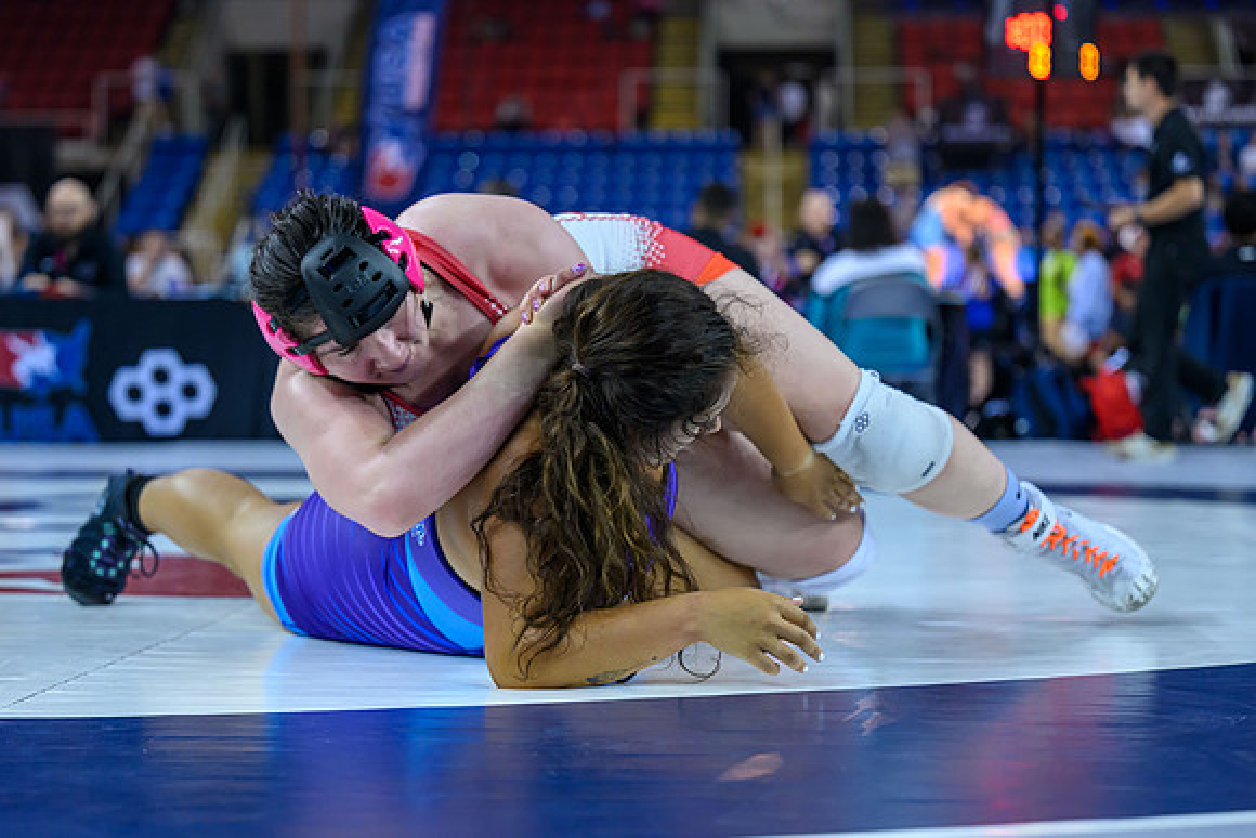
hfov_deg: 22.6
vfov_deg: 15.2
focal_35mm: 90
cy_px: 496
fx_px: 3147
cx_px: 582
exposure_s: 1/800
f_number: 2.8
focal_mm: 74
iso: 2000
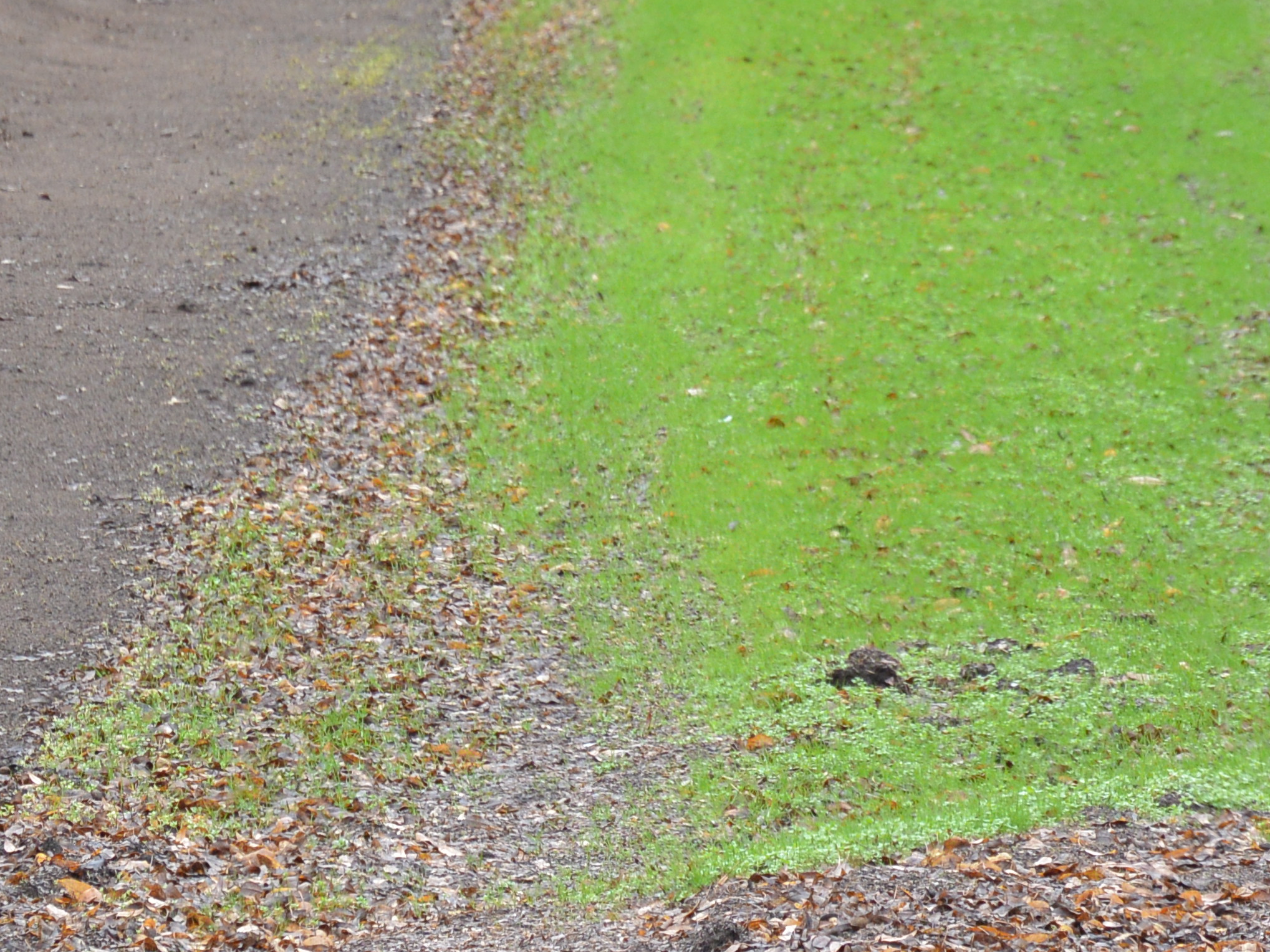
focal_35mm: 361
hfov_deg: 5.5
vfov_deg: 4.1
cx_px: 764
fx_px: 13245
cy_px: 12
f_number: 4.5
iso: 220
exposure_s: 1/125
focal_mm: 61.6
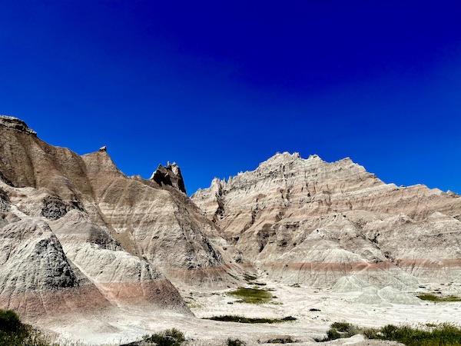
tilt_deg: +14.5
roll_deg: +2.4
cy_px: 173
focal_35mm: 26
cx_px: 230
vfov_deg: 53.1
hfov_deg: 67.3
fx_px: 346
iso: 32
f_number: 1.6
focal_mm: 5.1
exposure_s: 1/6250
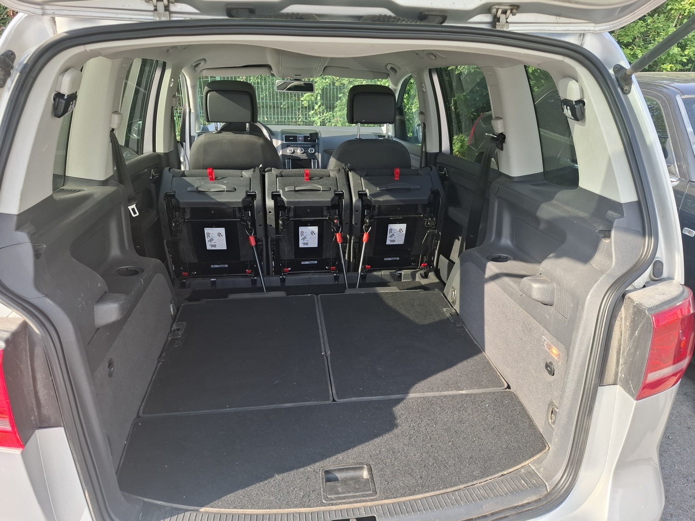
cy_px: 260
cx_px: 348
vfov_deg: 58.9
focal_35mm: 23
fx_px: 462
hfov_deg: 73.9
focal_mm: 5.54
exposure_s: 1/240
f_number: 1.8
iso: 50
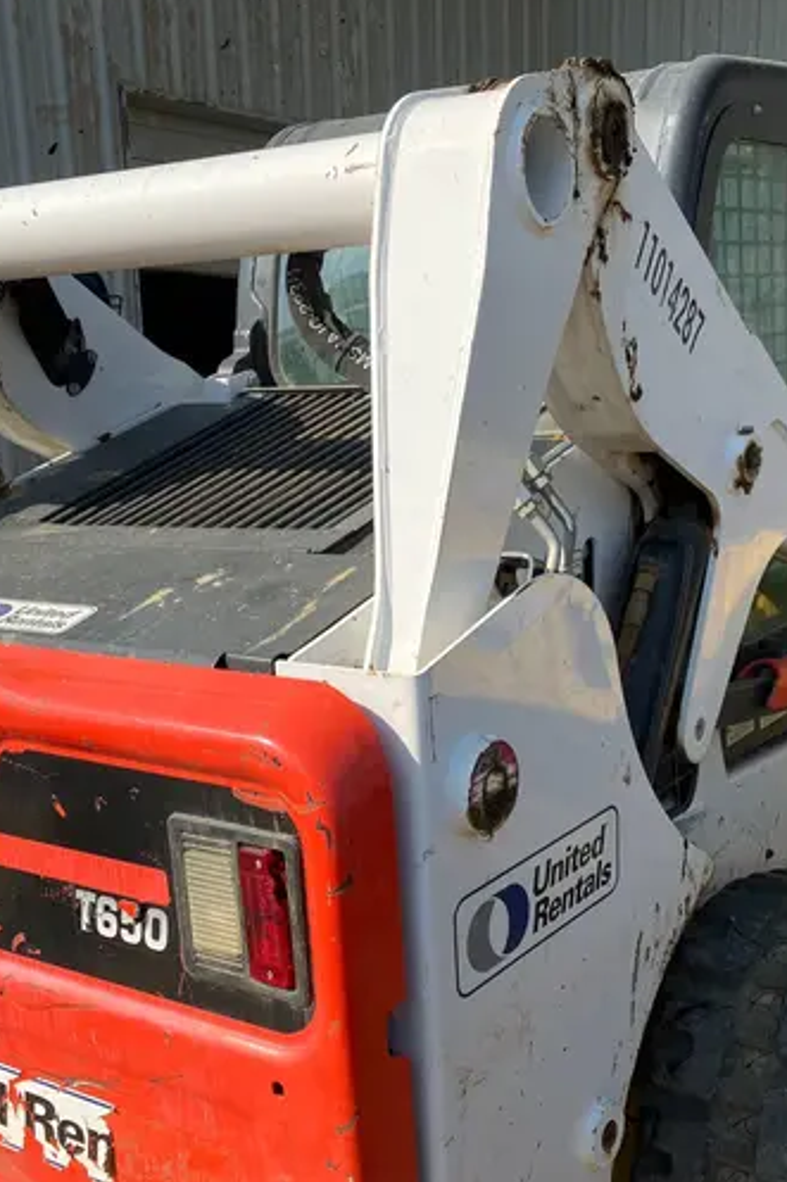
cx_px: 352
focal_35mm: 43
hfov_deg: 31.1
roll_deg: +1.5
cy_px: 826
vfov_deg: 44.5
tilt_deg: -18.4
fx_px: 1411
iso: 32
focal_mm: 3.99
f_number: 1.8
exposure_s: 1/1473
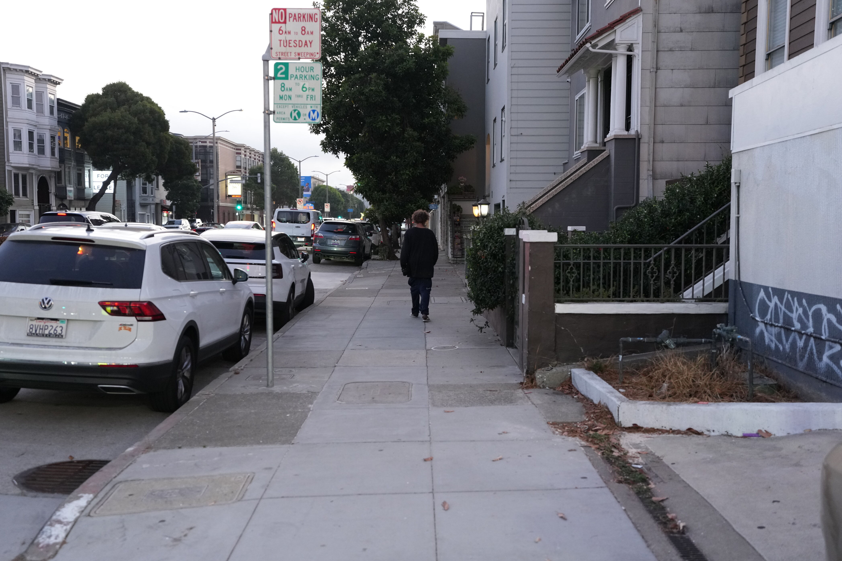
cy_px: 275
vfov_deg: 36.9
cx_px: 430
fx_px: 842
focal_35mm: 36
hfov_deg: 53.1
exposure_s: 1/125
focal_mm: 35
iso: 2500
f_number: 2.8
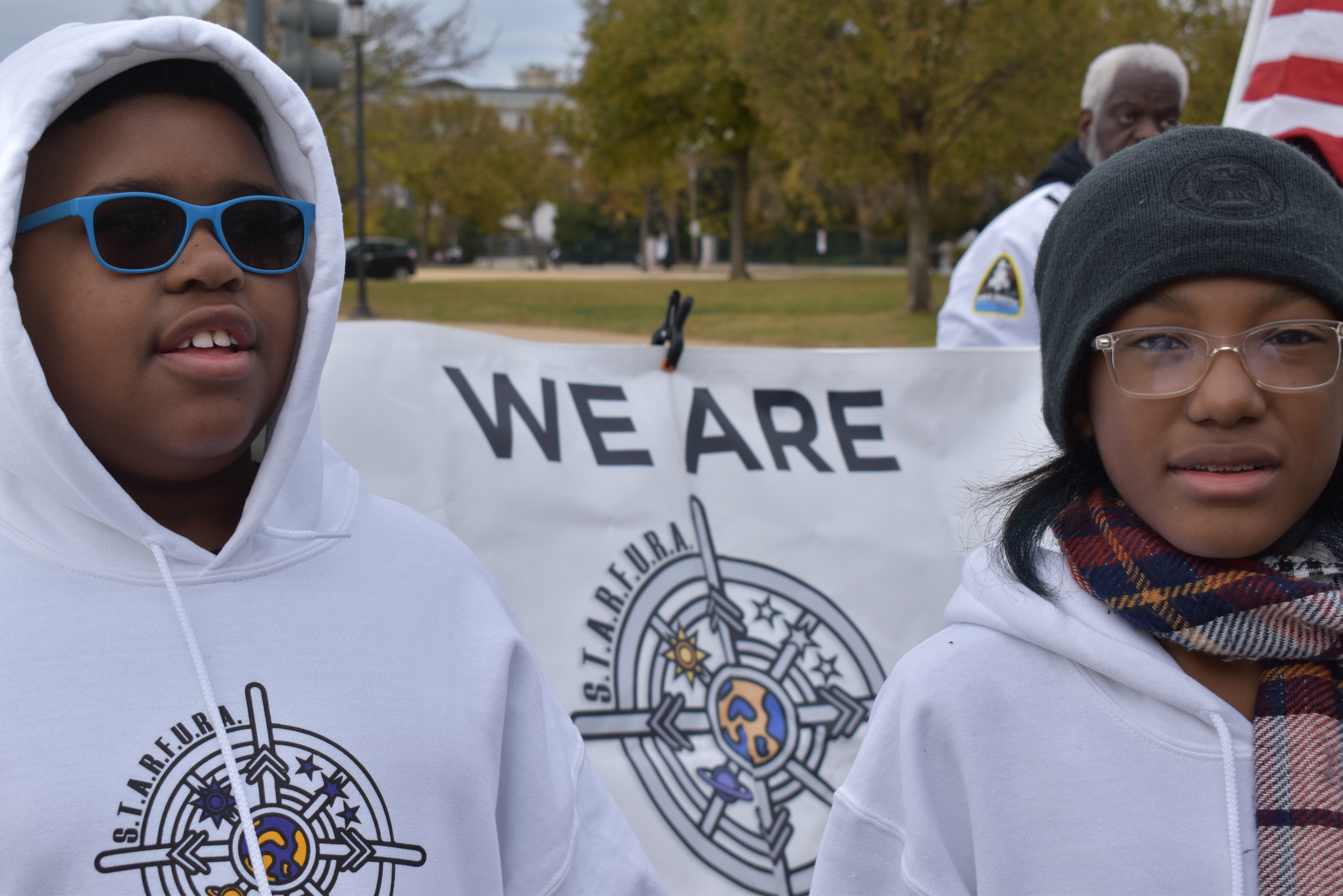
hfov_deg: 35.1
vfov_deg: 23.8
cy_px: 448
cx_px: 672
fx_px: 2126
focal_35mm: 57
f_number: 8
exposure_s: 1/250
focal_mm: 38
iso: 110
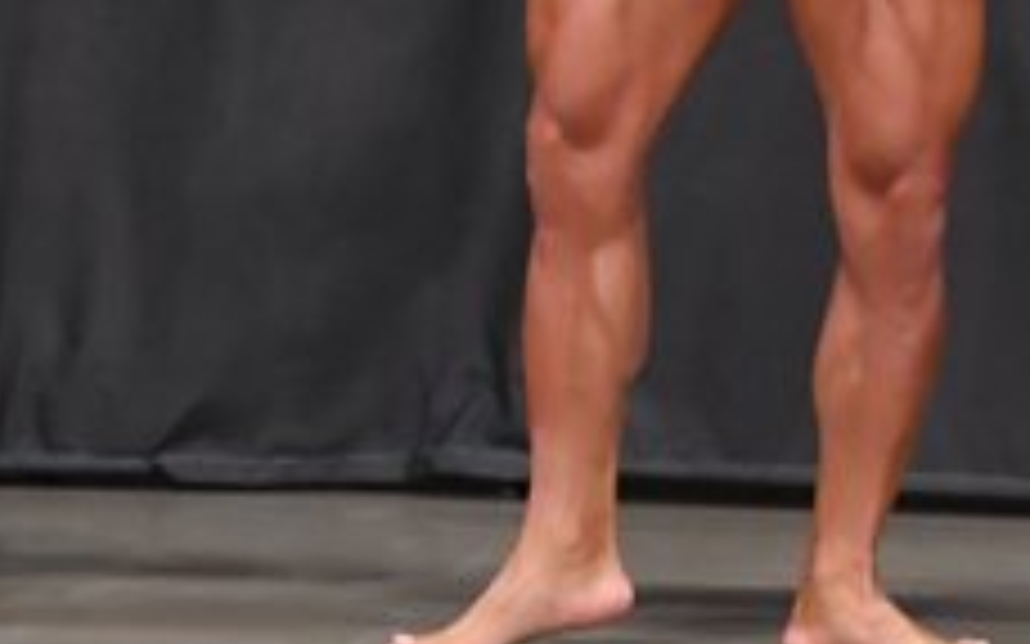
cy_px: -140
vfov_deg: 1.9
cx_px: 398
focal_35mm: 697
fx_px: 19561
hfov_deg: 3.0
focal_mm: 135
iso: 5000
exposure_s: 1/400
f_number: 5.6
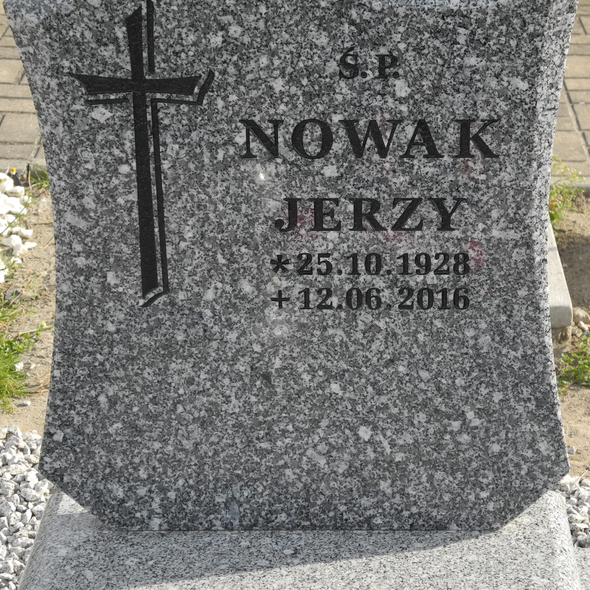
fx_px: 1948
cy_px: 296
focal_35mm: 101
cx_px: 361
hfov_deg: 17.2
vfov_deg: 17.2
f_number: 4
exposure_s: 1/400
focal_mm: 18.1
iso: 100
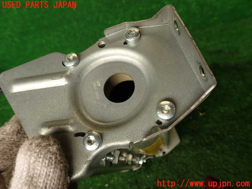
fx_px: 182
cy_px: 94
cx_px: 126
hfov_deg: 69.4
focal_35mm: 25
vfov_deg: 54.9
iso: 100
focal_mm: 4.5
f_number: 2.8
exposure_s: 1/100
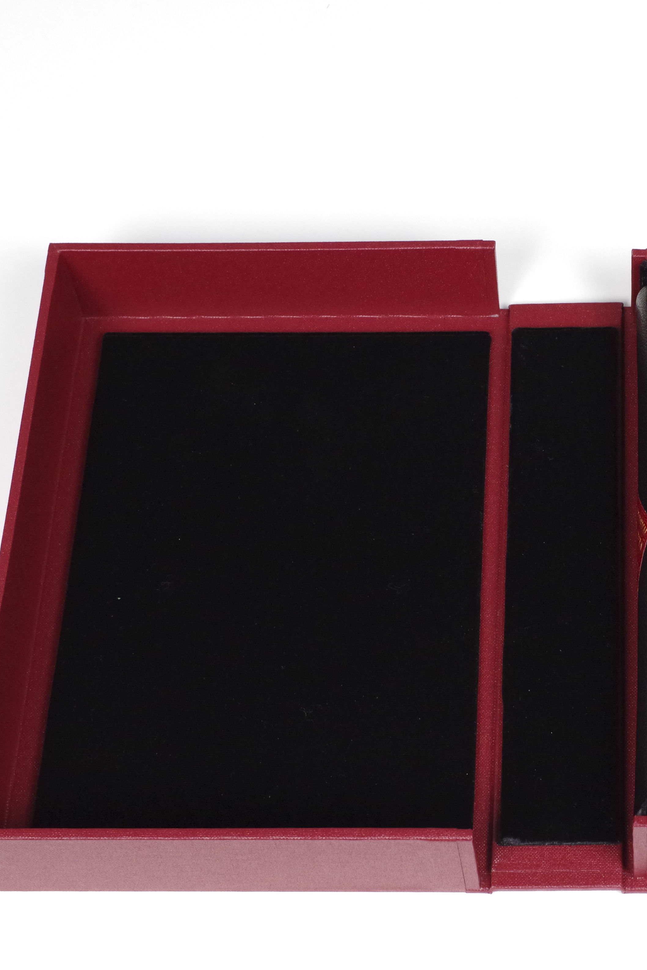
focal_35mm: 80
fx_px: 2156
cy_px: 487
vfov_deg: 25.4
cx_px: 567
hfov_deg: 16.9
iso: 3200
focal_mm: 35
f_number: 10
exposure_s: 1/100
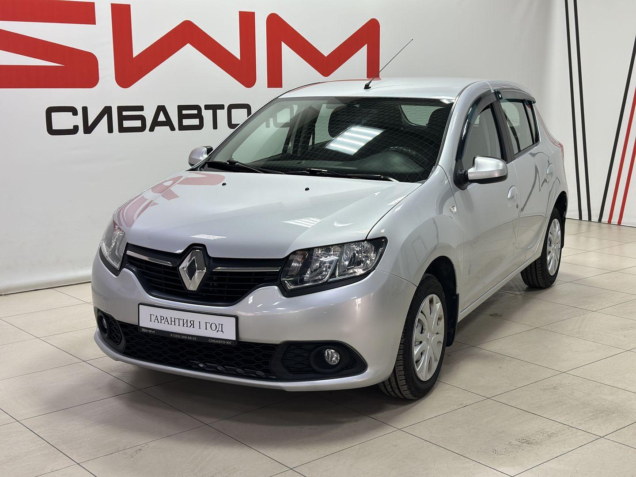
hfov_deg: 39.7
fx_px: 882
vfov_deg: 30.3
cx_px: 318
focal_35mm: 48
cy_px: 238
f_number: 1.78
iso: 64
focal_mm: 6.86
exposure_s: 1/100
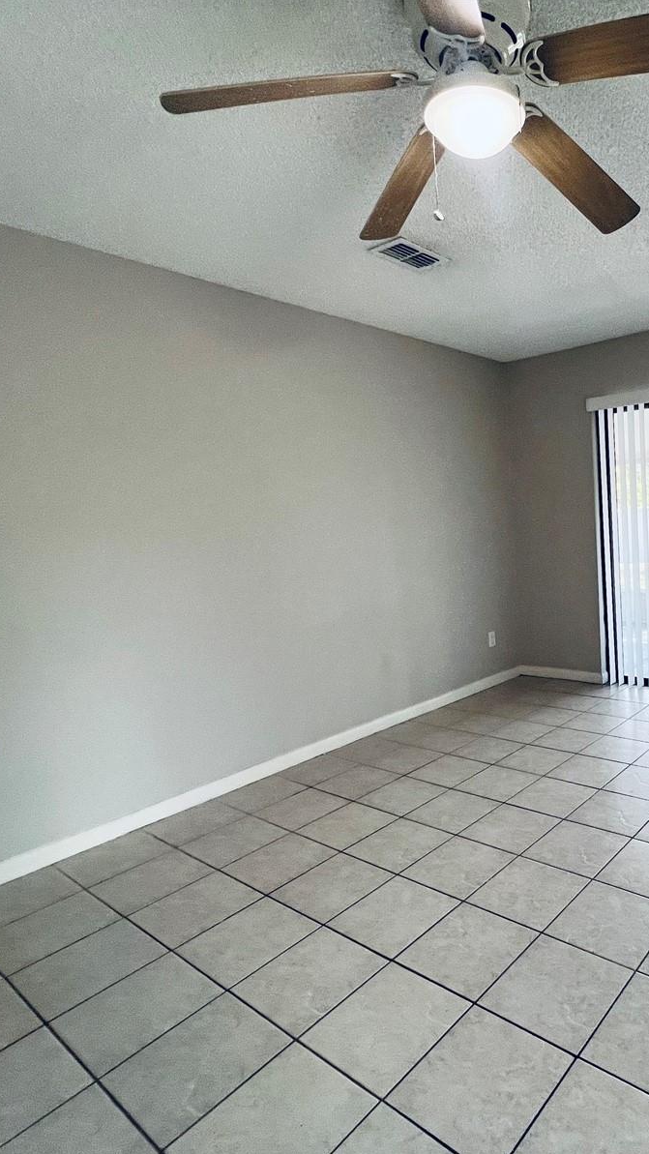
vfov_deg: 89.6
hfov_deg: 53.2
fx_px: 581
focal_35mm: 19
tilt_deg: -6.5
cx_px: 547
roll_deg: +3.0
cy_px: 577
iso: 80
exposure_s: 1/120
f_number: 1.8
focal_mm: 1.57
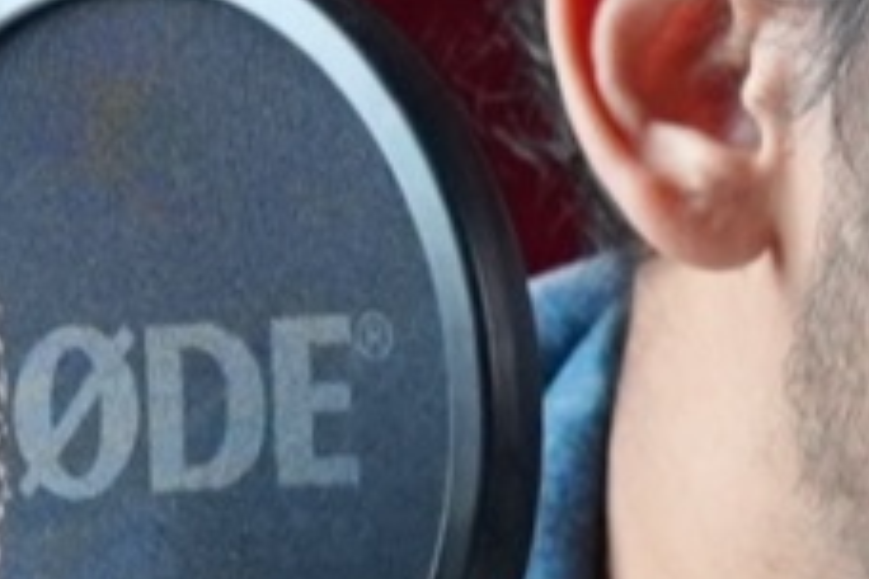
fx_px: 9896
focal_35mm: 410
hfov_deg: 5.0
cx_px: 789
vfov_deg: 3.4
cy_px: 417
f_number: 2.8
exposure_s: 1/160
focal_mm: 35
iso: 4000
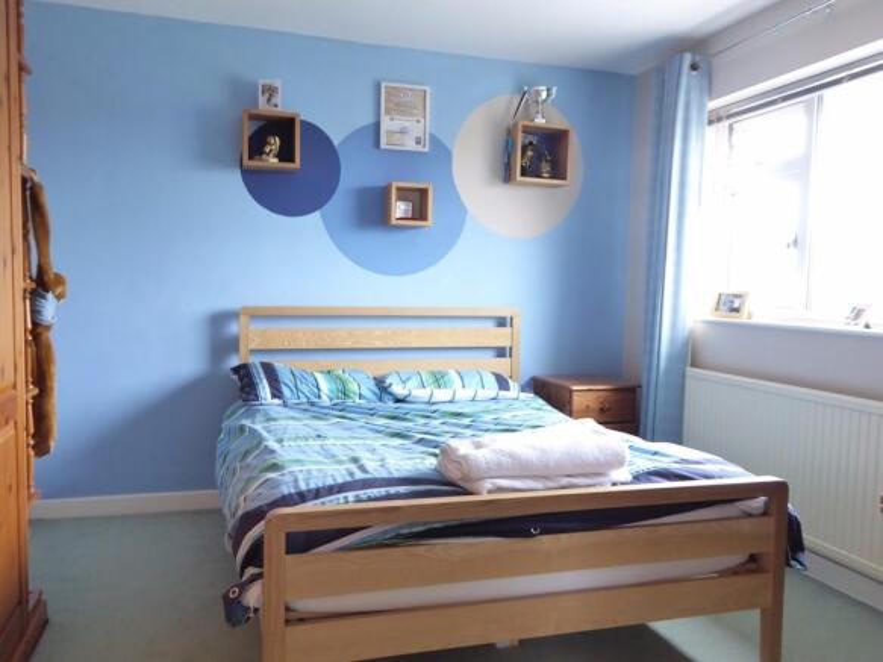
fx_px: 740
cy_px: 331
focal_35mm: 29
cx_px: 442
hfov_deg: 61.7
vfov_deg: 48.2
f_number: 3.5
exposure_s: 1/30
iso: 400
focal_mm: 5
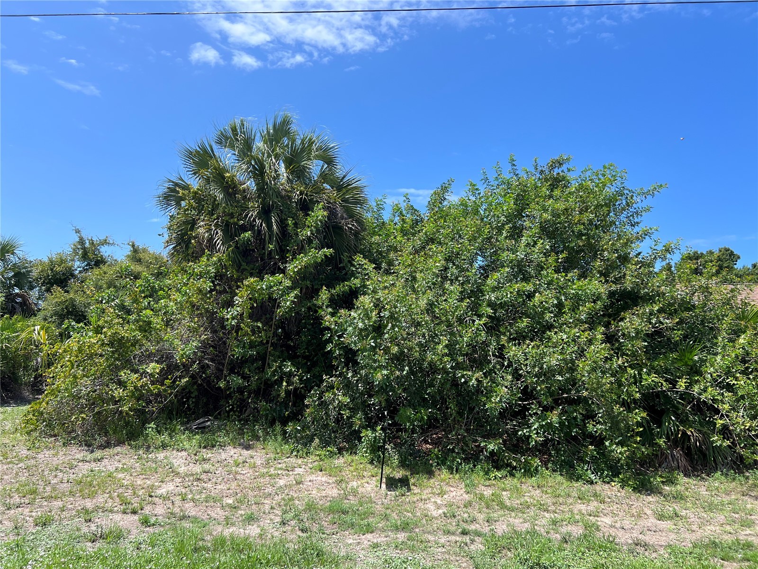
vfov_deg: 53.1
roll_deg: -1.1
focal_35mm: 26
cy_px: 284
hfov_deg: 67.3
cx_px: 379
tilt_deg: +7.9
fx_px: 569
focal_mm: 5.7
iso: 50
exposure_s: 1/2695
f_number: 1.5
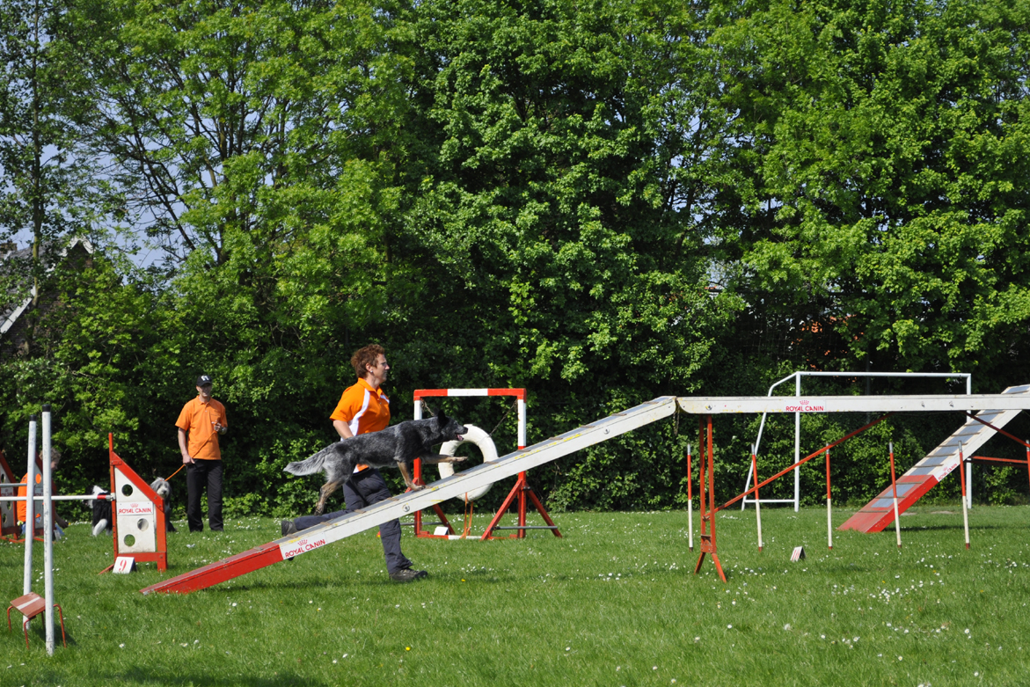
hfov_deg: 23.2
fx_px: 2504
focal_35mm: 88
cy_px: 355
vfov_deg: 15.6
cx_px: 539
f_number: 6.3
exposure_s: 1/1600
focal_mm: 55
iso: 400
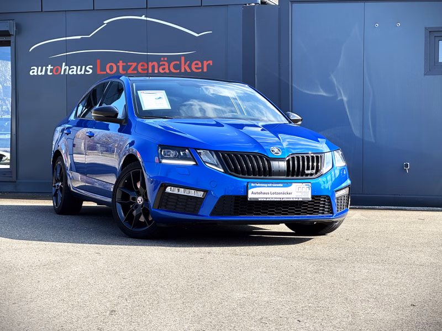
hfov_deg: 25.3
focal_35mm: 77
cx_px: 221
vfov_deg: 19.1
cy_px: 166
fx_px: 983
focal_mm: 9
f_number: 2.8
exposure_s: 1/246
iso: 32
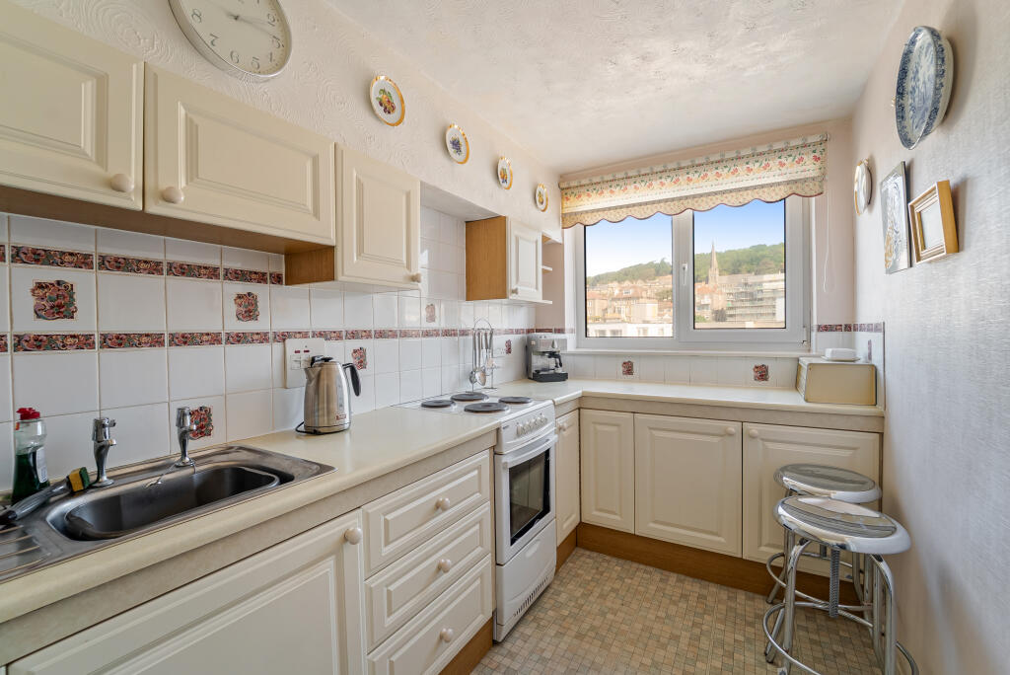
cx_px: 505
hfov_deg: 104.2
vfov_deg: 81.3
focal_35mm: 14
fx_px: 393
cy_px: 338
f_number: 6.3
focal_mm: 14
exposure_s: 1/500
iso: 320
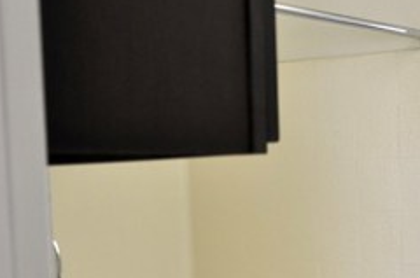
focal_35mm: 88
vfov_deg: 15.3
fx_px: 1025
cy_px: 239
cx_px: 536
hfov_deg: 21.2
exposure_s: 1/25
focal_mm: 22
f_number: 5
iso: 400
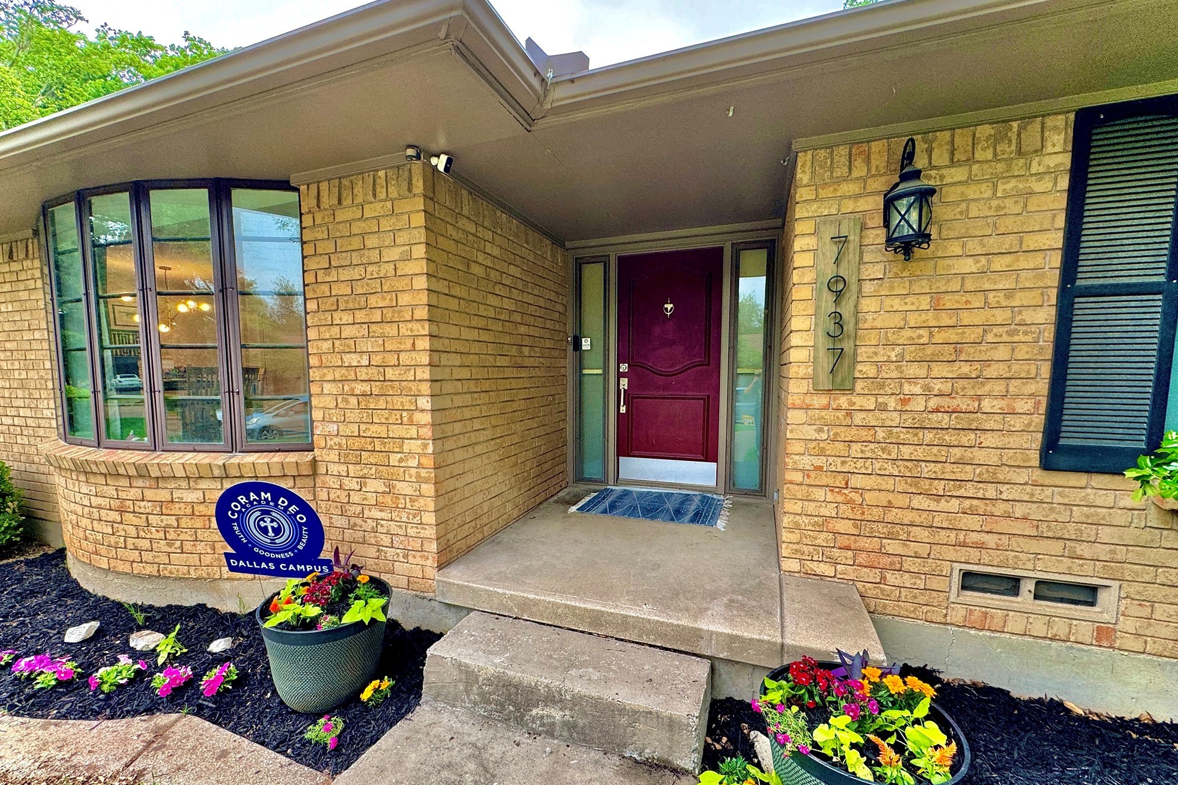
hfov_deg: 100.4
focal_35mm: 15
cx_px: 573
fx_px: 491
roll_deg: -0.1
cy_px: 418
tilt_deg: -6.2
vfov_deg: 77.2
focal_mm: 2.22
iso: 100
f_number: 2.2
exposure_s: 1/99
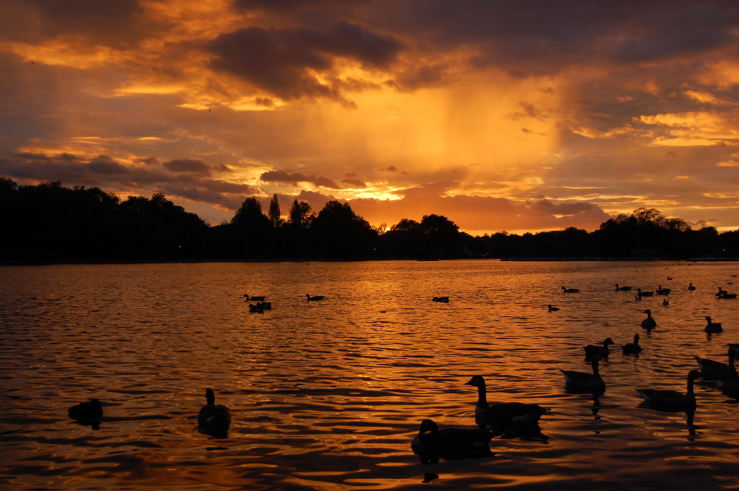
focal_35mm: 45
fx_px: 923
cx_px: 370
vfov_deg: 29.8
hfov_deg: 43.6
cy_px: 246
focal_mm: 30
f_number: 4.2
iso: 400
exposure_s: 1/320
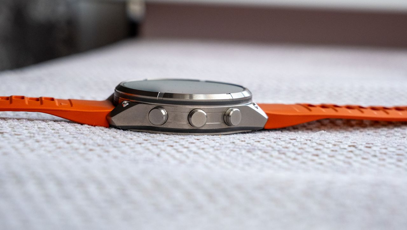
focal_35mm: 79
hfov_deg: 27.0
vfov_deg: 15.4
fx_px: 848
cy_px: 115
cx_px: 204
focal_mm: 50
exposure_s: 1/150
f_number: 7.1
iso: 1250
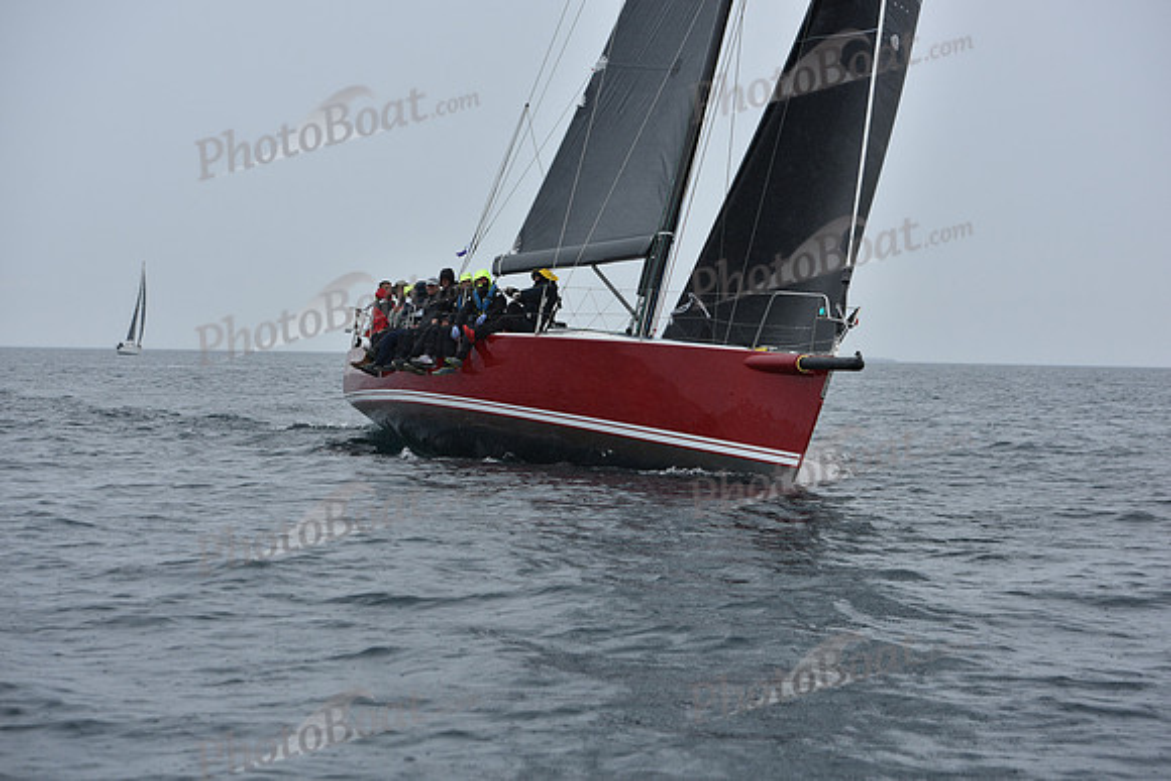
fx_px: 2798
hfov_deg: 23.6
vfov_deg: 15.9
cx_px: 586
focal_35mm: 86
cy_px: 390
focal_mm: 86
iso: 250
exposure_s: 1/800
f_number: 5.6
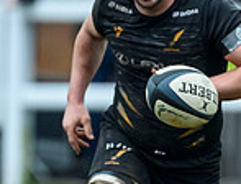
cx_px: 505
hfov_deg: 1.1
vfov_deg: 0.8
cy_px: 231
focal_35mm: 1876
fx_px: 13136
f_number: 3.5
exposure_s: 1/2000
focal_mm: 400
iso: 4000
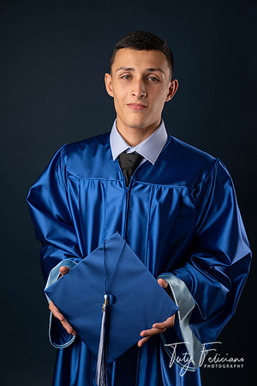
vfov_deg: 32.9
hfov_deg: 22.3
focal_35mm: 61
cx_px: 128
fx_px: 653
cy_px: 193
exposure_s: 1/100
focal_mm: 61
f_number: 5.6
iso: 200
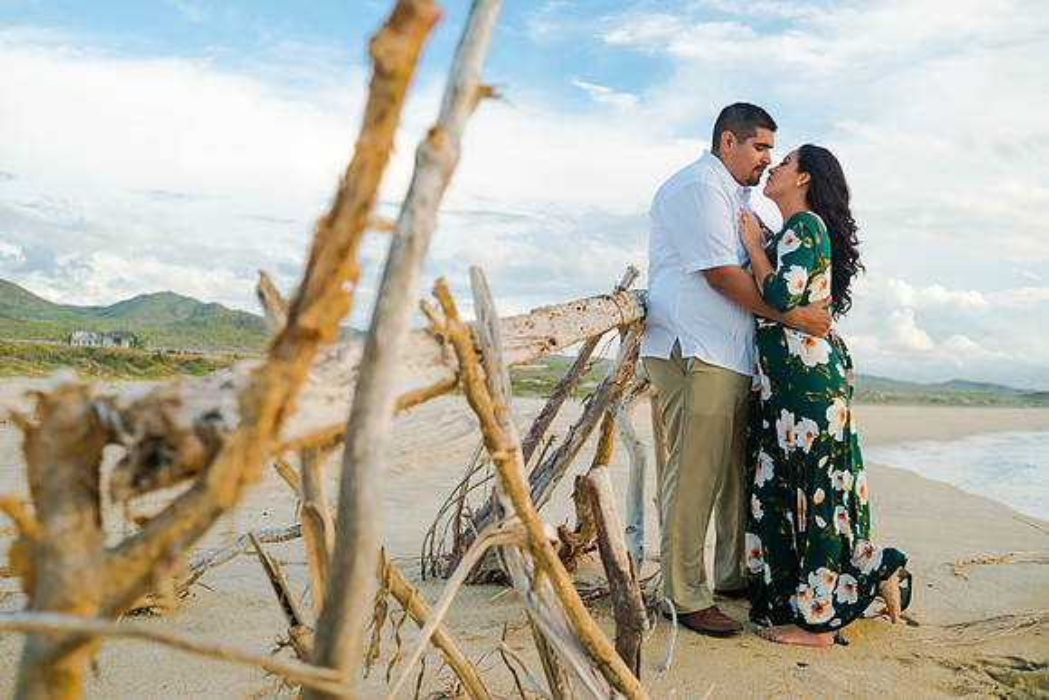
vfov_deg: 37.9
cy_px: 350
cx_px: 524
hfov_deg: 54.4
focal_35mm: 35
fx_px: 1020
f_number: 4.5
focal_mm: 35
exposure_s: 1/500
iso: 200
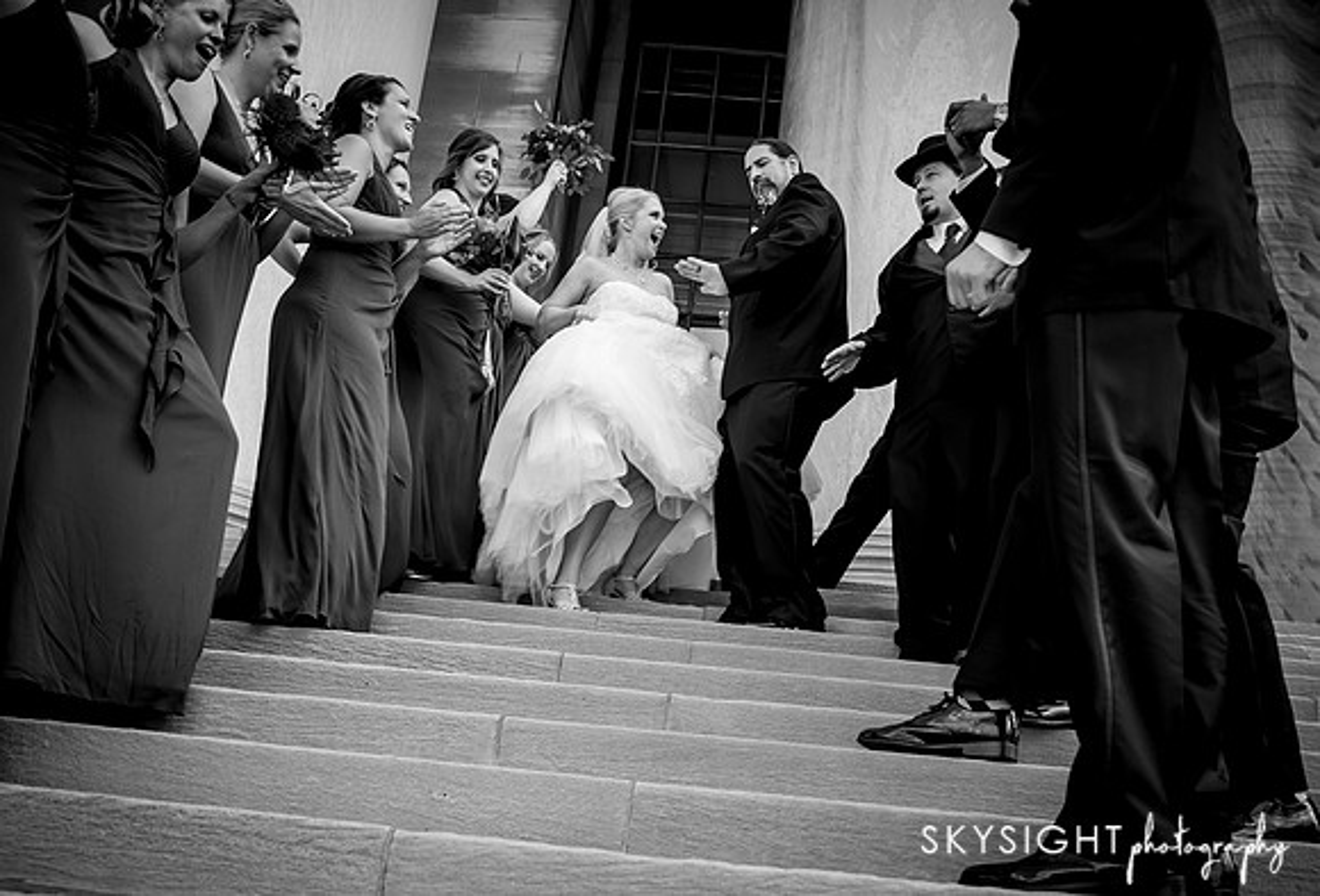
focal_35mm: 36
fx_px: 1317
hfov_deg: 53.2
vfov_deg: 36.8
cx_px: 701
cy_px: 656
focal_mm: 24
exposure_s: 1/200
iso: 200
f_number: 4
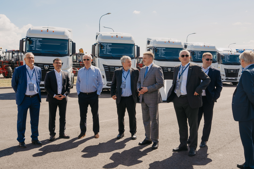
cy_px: 84
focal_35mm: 36
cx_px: 127
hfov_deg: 53.1
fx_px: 254
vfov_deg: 36.9
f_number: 10
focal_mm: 36
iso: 160
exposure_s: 1/200
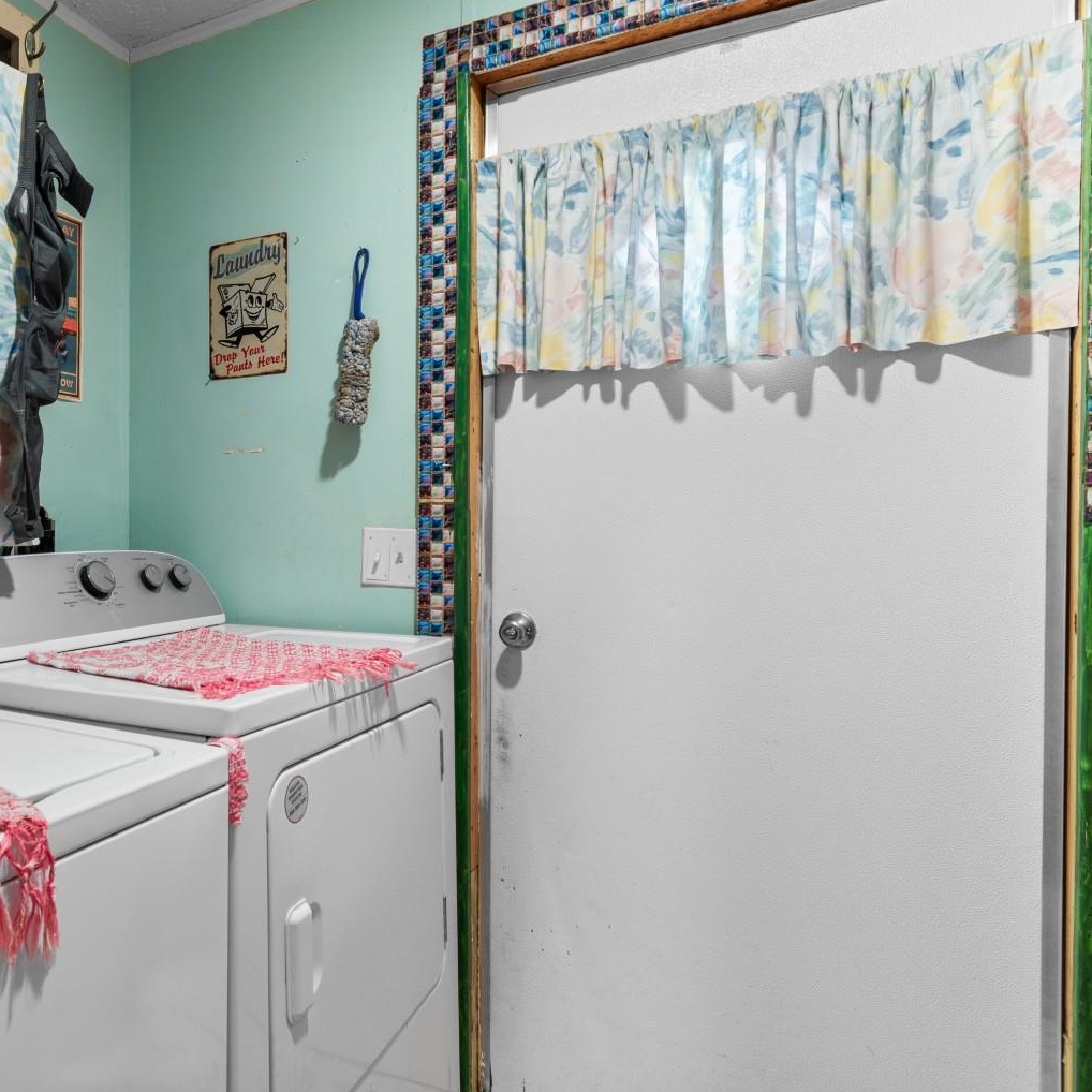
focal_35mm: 23
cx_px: 247
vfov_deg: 67.2
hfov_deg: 62.6
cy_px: 516
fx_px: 821
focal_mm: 11.5
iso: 100
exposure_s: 1/3
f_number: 4.8
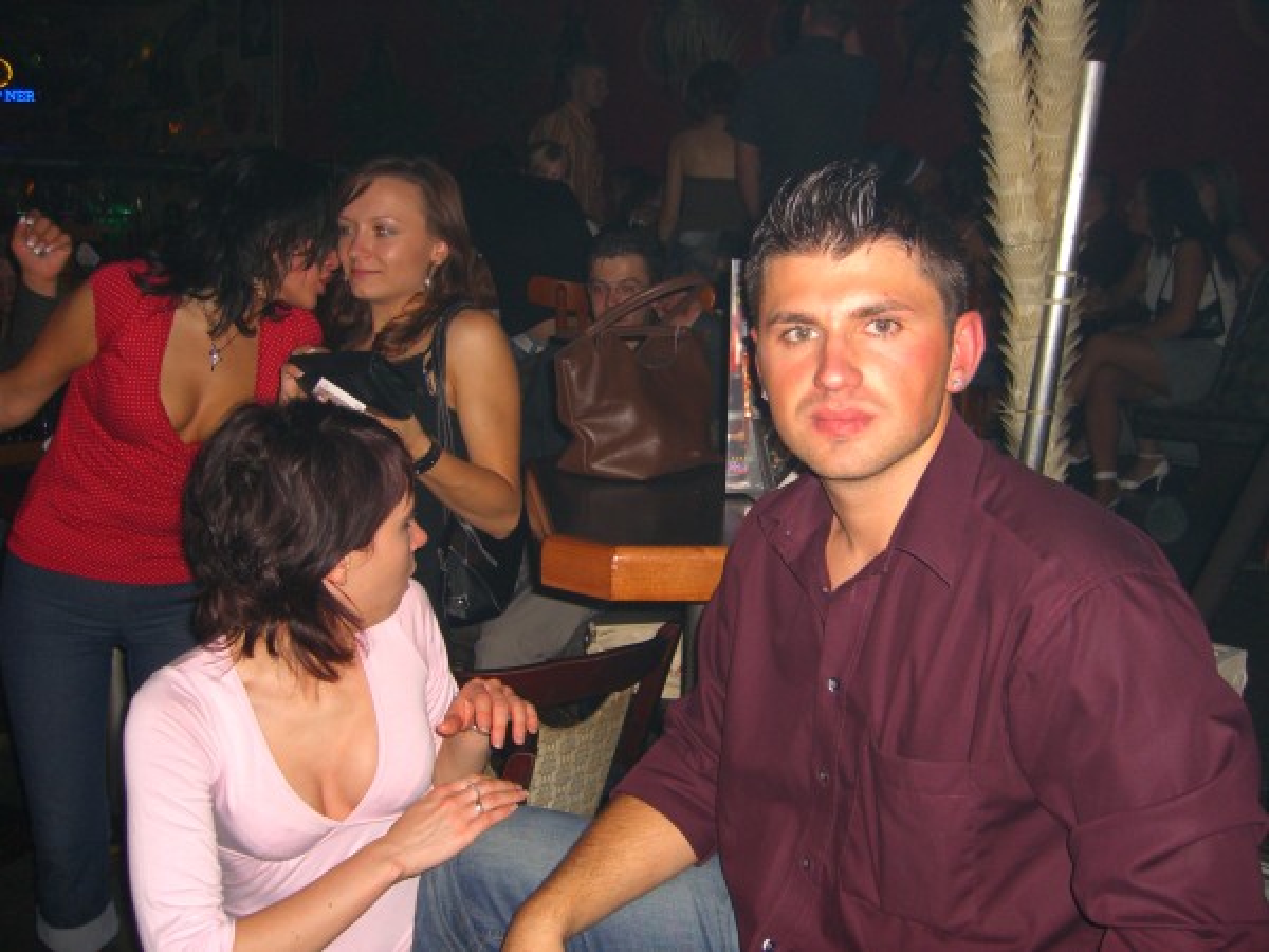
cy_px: 476
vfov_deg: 37.7
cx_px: 634
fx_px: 1393
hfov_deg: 49.0
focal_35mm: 38
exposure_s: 1/60
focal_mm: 7.9
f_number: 2.8
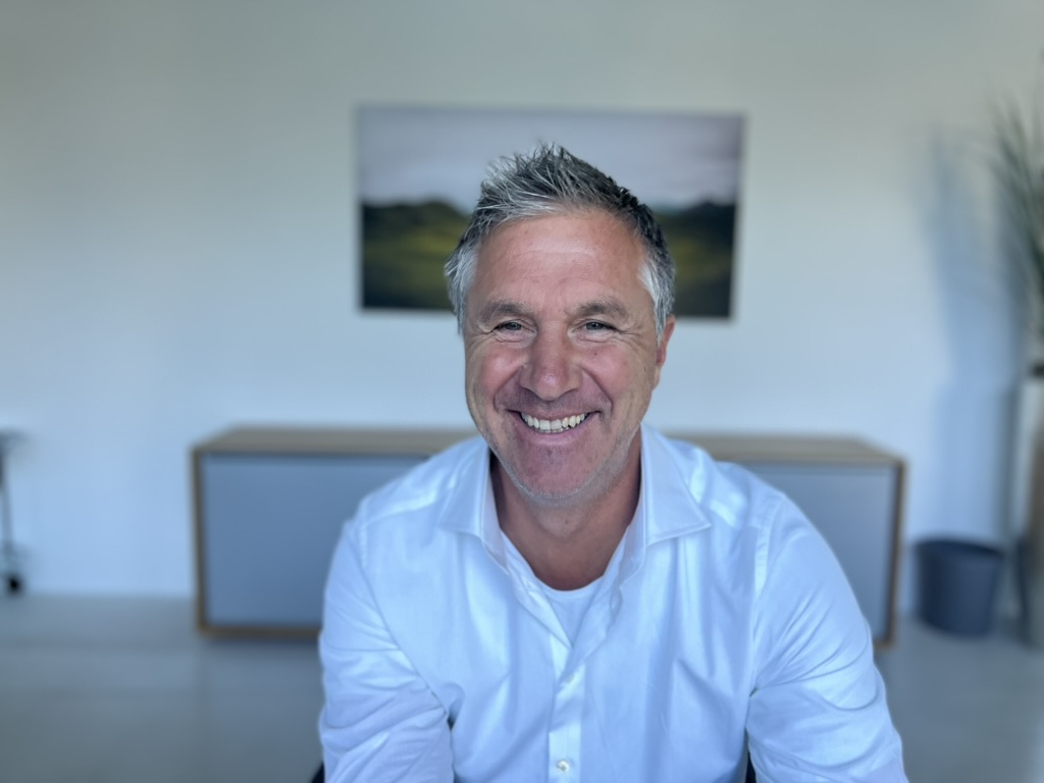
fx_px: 784
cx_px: 522
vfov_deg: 53.1
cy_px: 392
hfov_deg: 67.3
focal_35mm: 26
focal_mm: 5.1
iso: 125
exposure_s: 1/121
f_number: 1.6
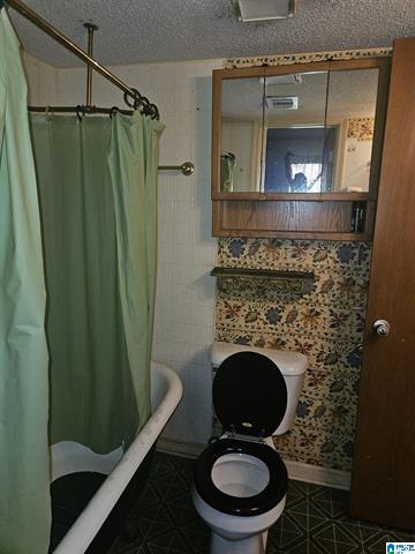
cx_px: 208
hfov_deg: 58.9
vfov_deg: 73.9
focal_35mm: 23
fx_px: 368
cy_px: 277
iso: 100
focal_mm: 5.4
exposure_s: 1/24
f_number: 1.8
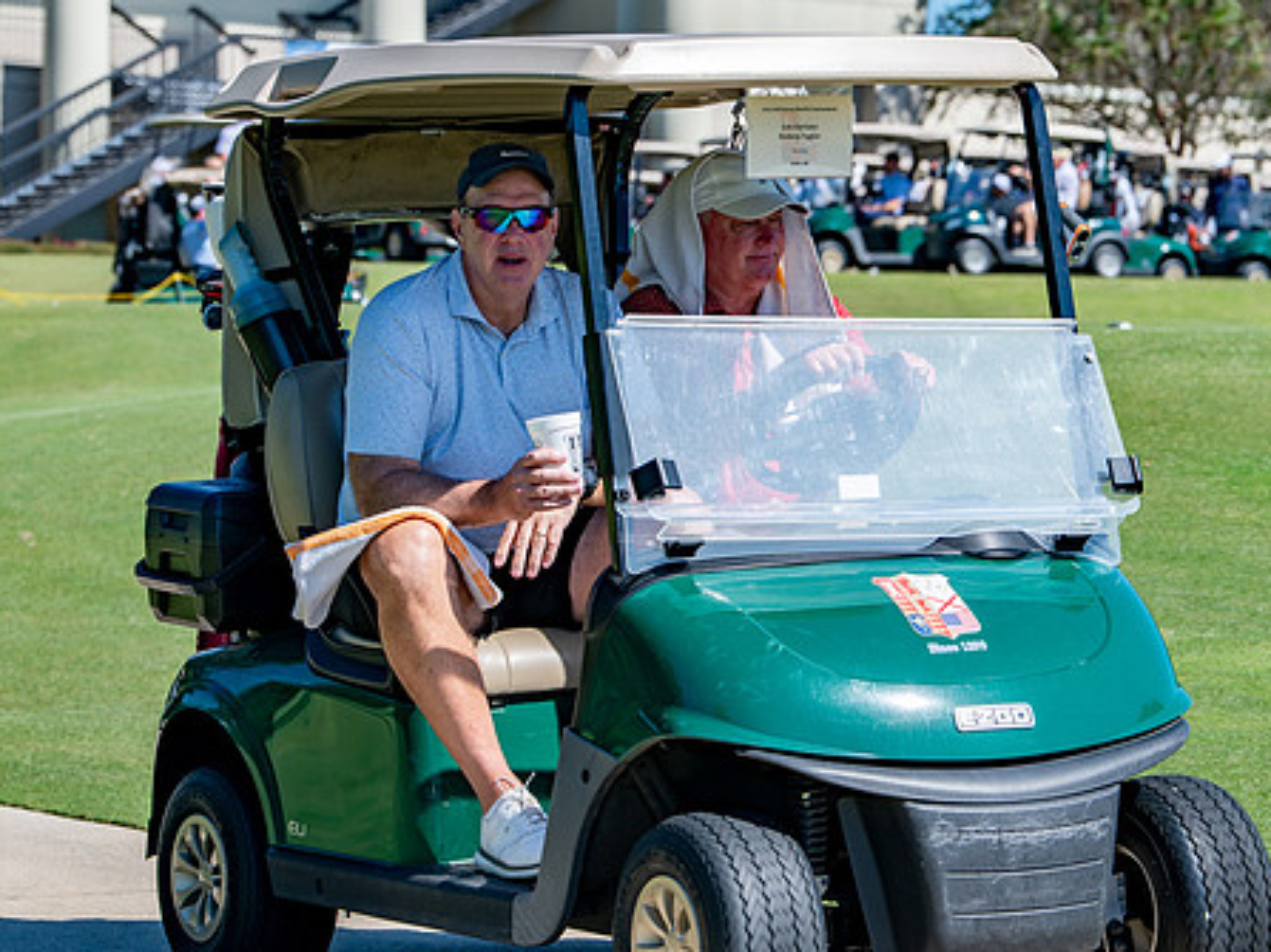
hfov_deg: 10.8
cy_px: 320
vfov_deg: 8.1
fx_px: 6717
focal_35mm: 183
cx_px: 826
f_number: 5
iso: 125
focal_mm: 112
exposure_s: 1/640
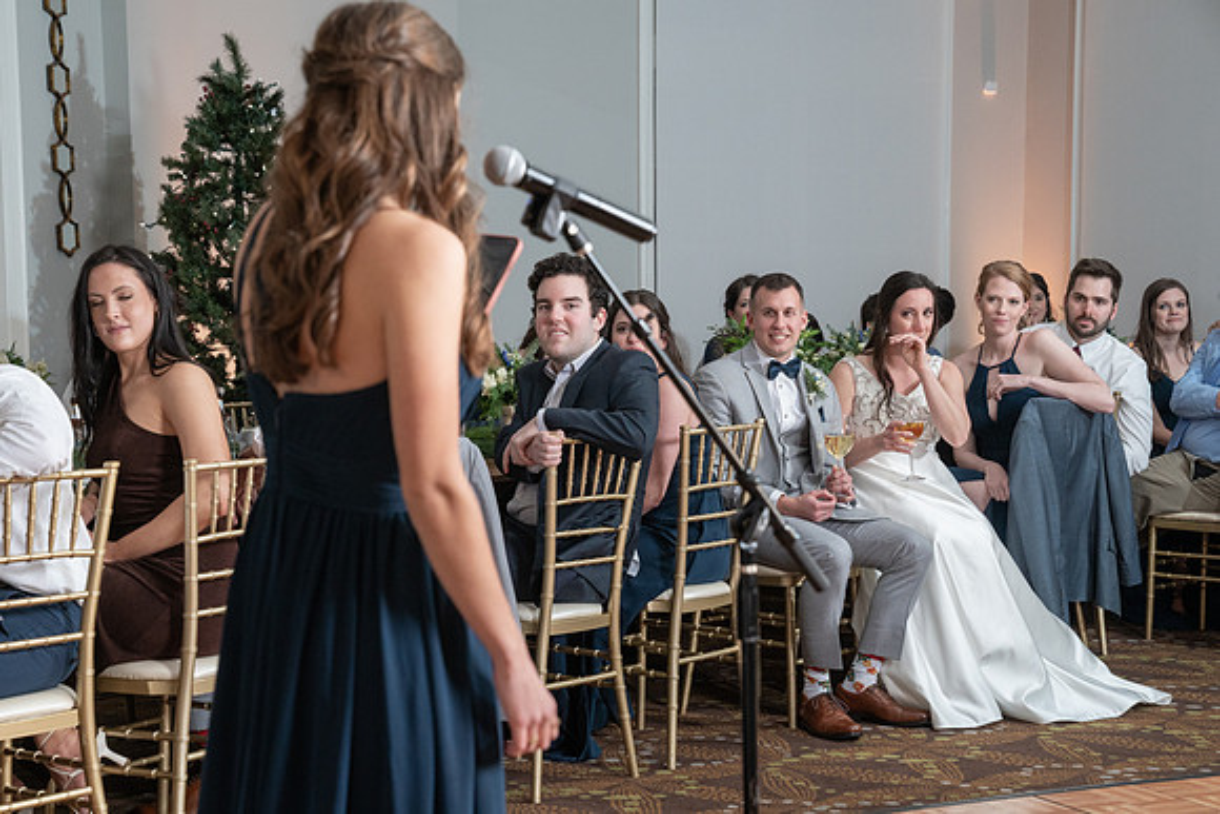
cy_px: 429
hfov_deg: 30.8
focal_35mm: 65
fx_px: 2217
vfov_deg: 20.8
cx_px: 577
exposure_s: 1/200
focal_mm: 62
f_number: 5
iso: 2000
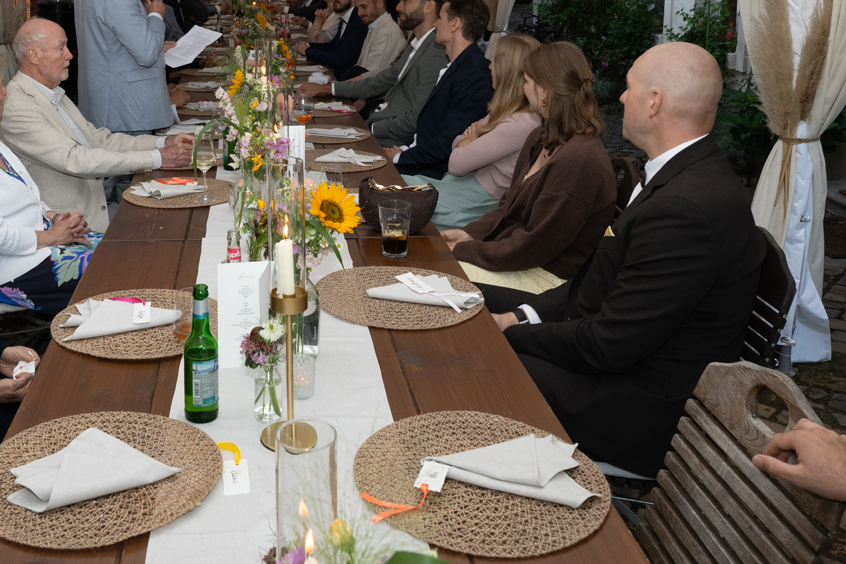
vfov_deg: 31.7
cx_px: 272
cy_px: 53
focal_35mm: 40
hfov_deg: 47.6
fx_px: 940
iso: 500
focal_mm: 16
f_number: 5.6
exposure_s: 1/200
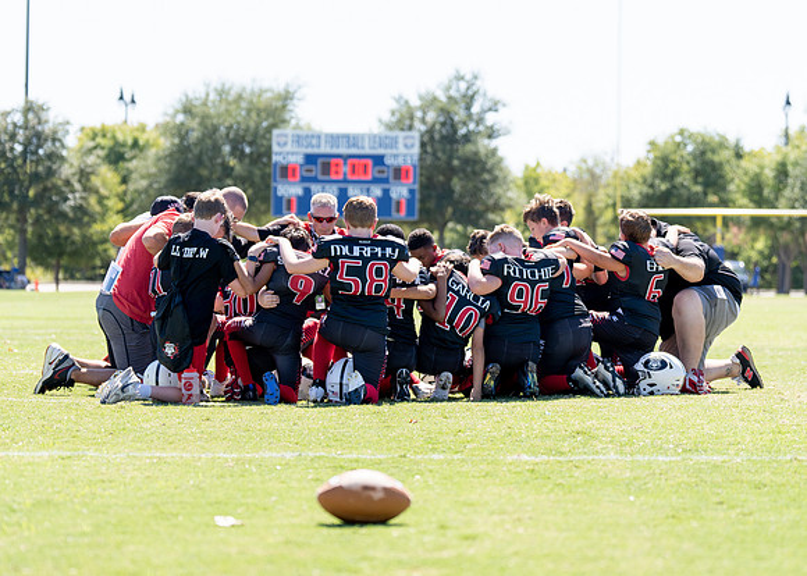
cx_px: 399
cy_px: 273
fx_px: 3038
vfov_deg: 10.8
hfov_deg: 15.1
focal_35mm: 133
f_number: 2.8
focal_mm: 90
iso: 100
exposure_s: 1/1000
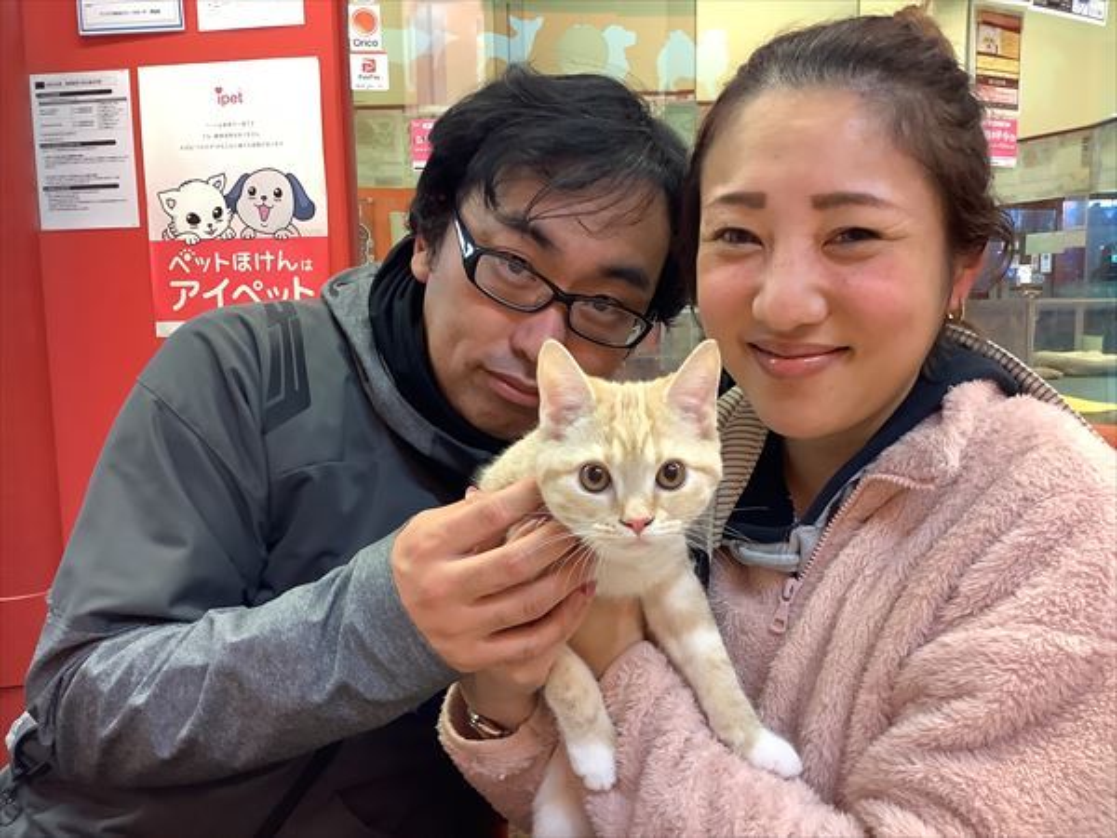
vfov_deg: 45.4
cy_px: 419
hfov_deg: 58.4
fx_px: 1000
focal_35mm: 31
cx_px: 558
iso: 200
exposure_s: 1/60
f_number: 2.4
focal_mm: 3.3
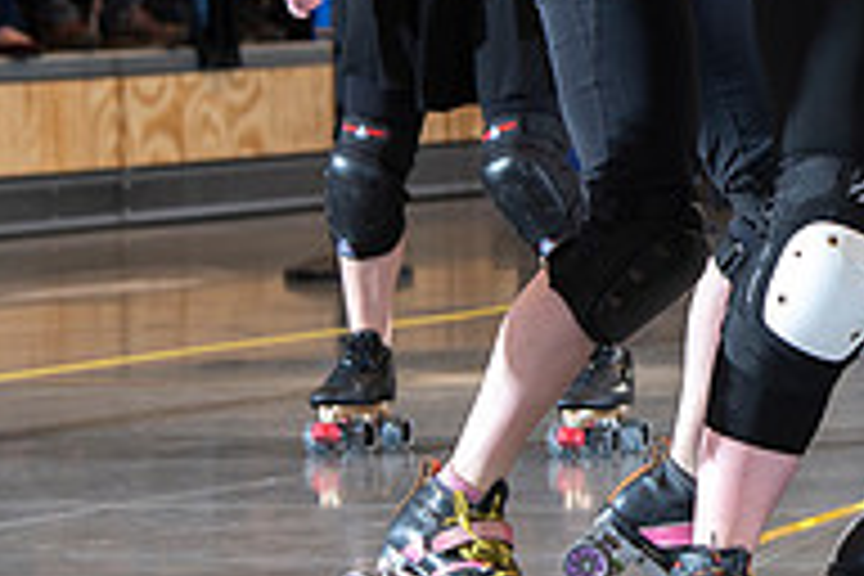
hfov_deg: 6.1
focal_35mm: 338
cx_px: 1148
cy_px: -25
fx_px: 8111
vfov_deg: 4.1
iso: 640
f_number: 5.6
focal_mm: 112
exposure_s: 1/160
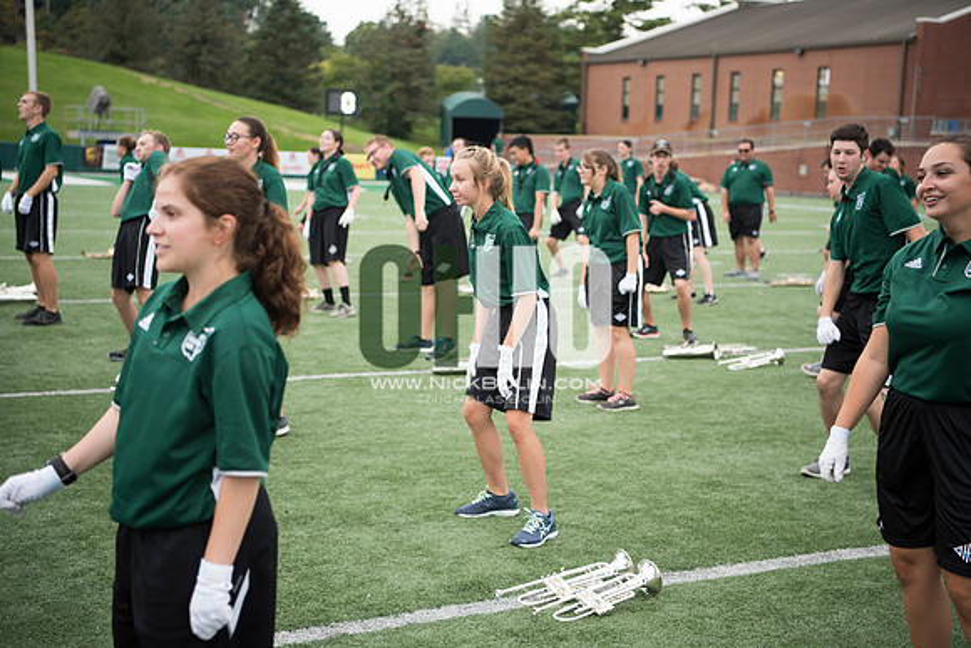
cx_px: 486
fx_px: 1403
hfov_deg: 38.2
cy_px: 324
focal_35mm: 52
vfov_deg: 26.0
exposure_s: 1/400
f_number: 2.8
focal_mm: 52
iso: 400
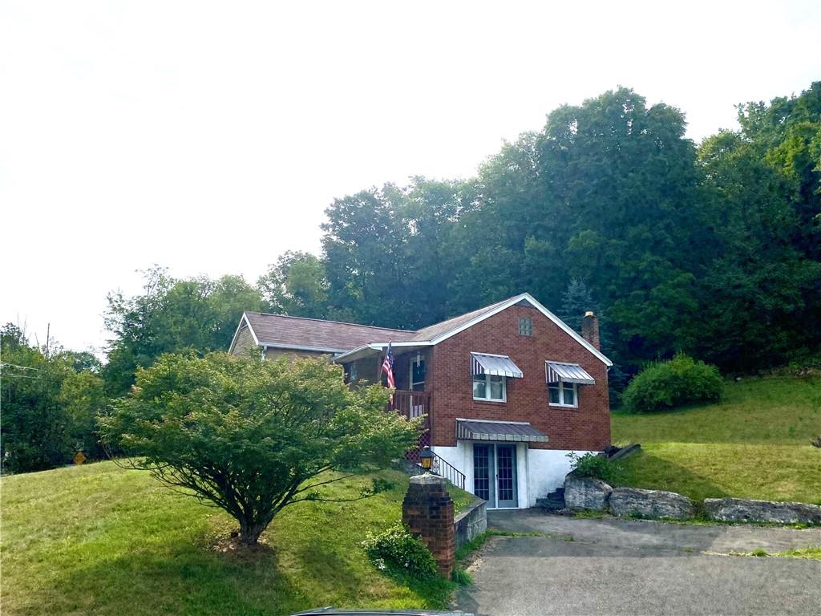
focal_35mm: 26
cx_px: 410
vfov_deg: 53.1
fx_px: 617
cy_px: 308
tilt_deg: +14.1
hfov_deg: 67.3
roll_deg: -1.9
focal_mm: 4.25
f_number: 1.8
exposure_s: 1/9615
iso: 32
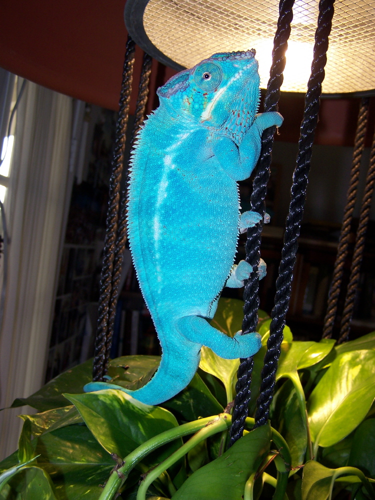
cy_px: 250
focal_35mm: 38
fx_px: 549
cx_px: 188
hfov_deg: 37.7
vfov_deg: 49.0
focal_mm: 6.3
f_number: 2.8
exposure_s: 1/60
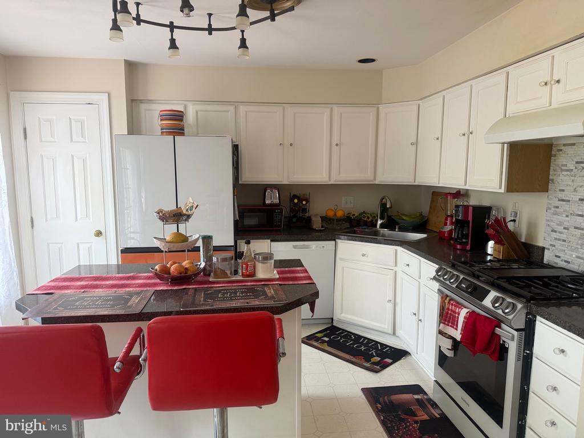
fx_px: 405
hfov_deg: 71.6
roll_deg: +0.1
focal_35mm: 24
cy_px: 219
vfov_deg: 56.8
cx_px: 292
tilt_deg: -6.2
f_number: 1.78
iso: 200
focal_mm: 6.76
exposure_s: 1/83
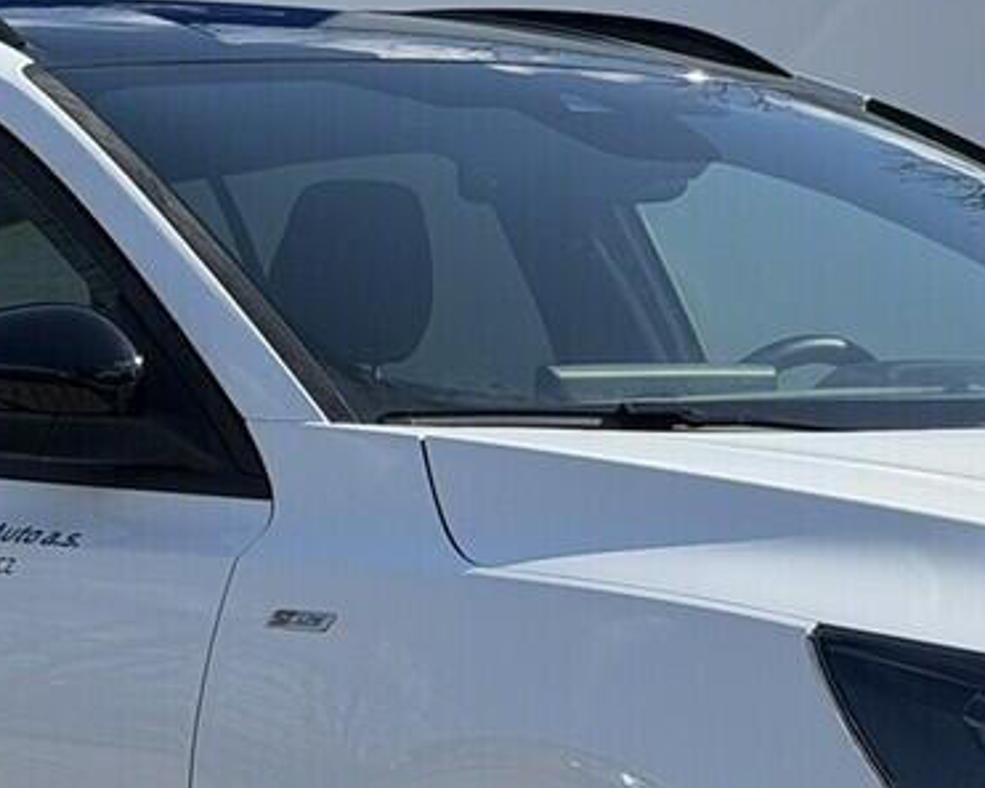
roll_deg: -0.4
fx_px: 5307
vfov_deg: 8.5
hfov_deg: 10.6
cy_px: 377
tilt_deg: +0.1
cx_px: 603
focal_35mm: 182
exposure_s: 1/6024
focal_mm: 6.76
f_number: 1.78
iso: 64
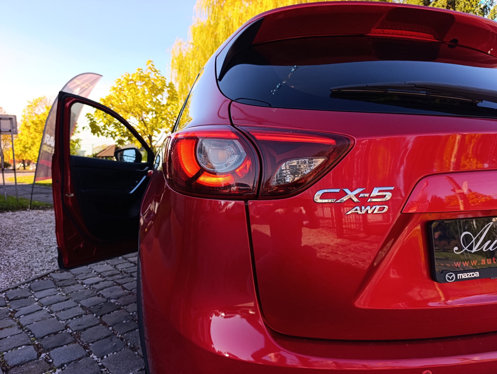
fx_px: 331
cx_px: 248
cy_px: 187
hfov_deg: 73.8
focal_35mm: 23
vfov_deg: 59.0
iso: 50
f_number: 1.6
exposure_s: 1/126
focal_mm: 6.14
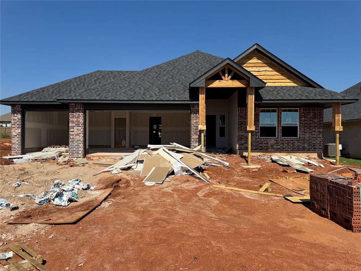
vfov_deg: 56.8
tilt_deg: -0.1
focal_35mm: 24
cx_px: 180
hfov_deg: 71.6
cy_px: 136
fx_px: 250
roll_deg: +0.2
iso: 80
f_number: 1.78
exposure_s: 1/7092
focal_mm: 6.76
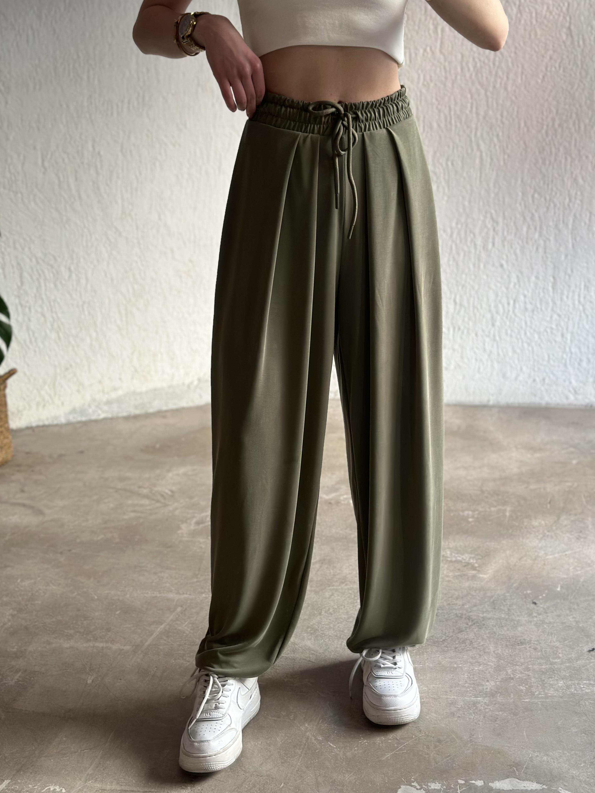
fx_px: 1146
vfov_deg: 38.2
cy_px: 396
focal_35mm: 50
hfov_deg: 29.1
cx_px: 289
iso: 125
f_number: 1.78
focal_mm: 6.86
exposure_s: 1/121
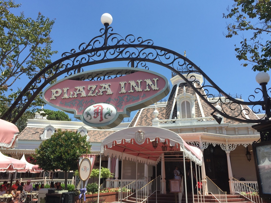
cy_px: 99
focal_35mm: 30
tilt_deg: +18.6
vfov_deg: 46.8
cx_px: 136
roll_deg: -1.2
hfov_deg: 60.0
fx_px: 235
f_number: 2.2
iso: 32
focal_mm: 4.15
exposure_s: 1/1464
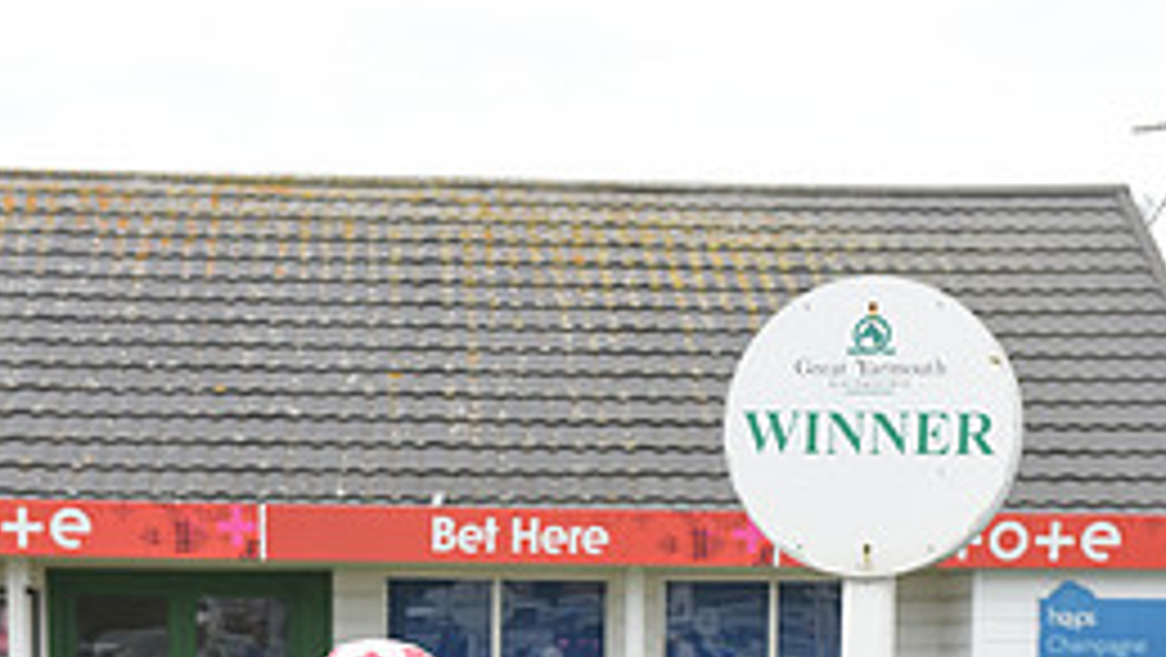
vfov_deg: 11.4
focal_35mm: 102
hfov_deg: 20.9
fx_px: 3155
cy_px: 963
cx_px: 590
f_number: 5.6
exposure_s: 1/640
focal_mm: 56
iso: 400
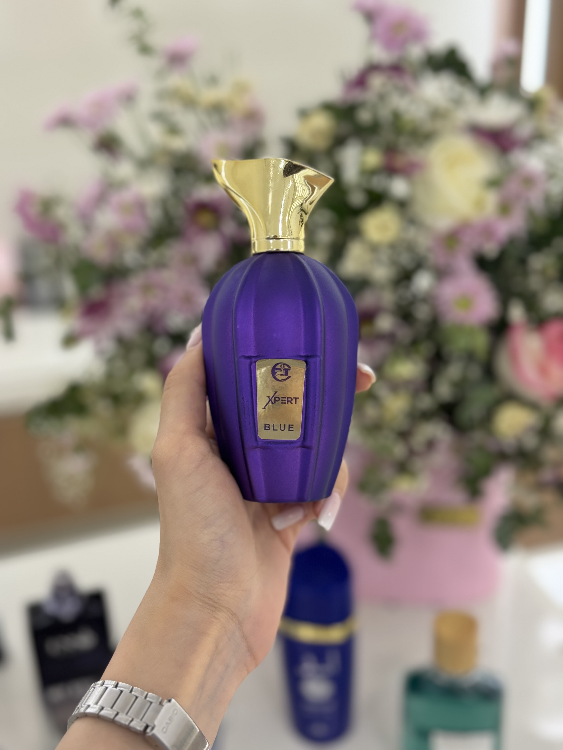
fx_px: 1041
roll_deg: +2.1
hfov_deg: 30.3
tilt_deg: -27.7
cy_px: 375
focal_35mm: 48
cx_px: 282
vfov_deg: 39.7
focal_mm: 6.76
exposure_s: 1/217
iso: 64
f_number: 1.78
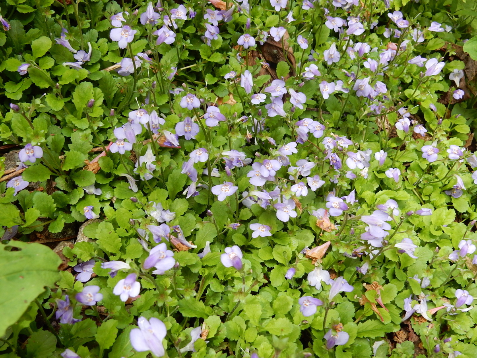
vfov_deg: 39.7
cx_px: 238
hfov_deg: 51.4
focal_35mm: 36
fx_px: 496
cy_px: 179
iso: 125
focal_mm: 6.4
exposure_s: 1/100
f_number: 4
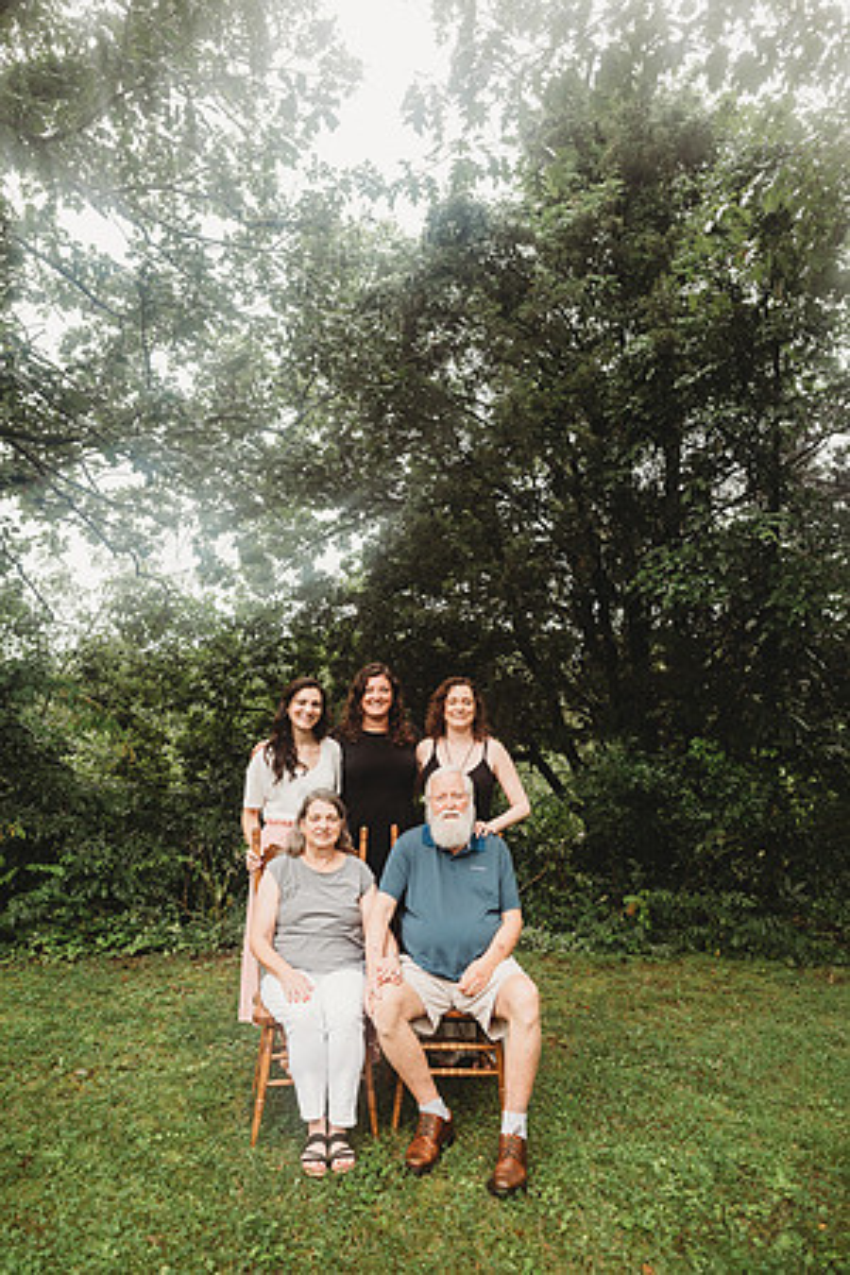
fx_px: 850
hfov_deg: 53.1
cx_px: 425
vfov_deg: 73.7
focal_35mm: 24
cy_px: 638
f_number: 3.5
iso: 400
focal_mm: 24
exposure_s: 1/160
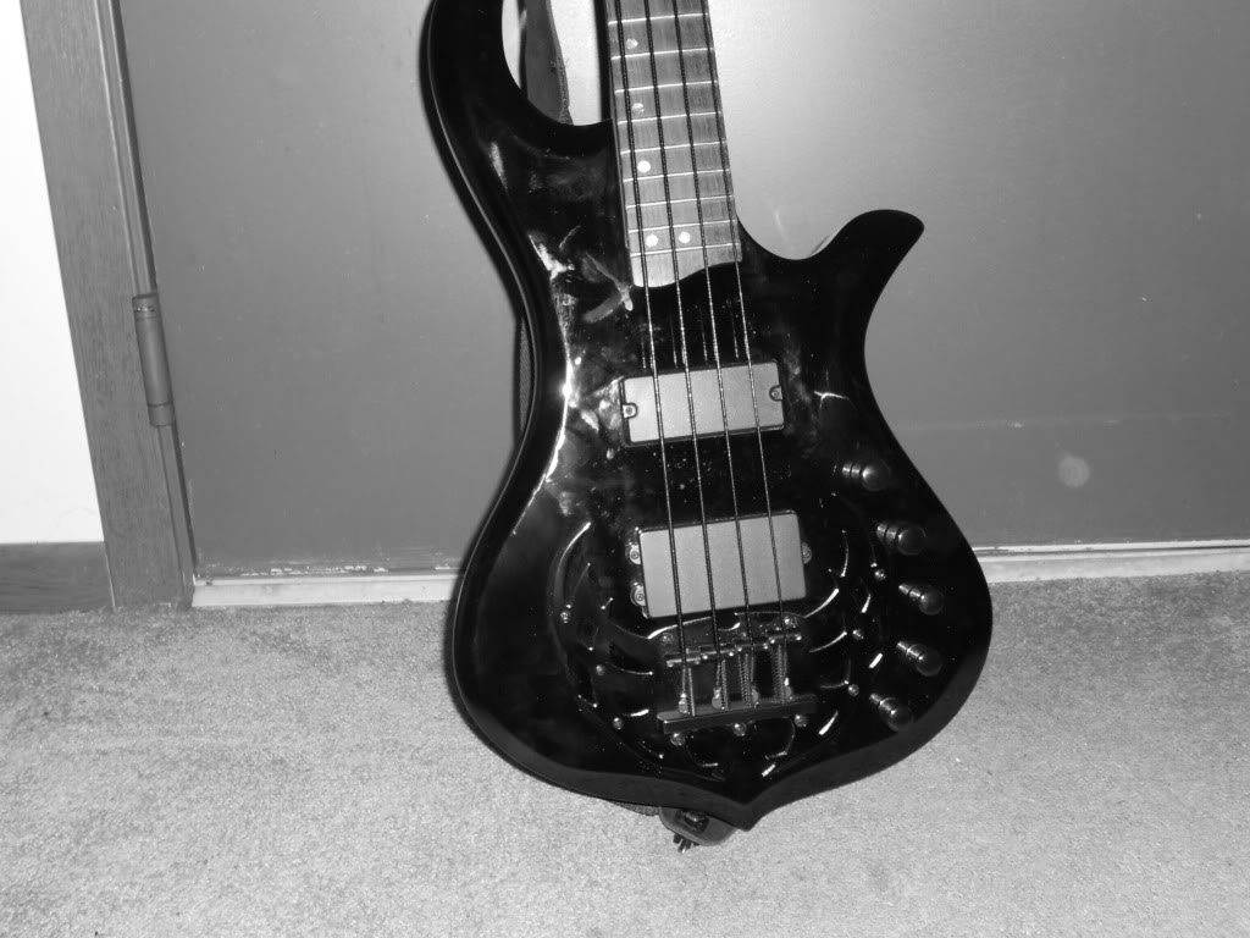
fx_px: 1372
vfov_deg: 37.7
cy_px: 469
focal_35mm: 38
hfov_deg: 49.0
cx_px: 625
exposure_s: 1/30
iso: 200
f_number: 3.9
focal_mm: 6.9
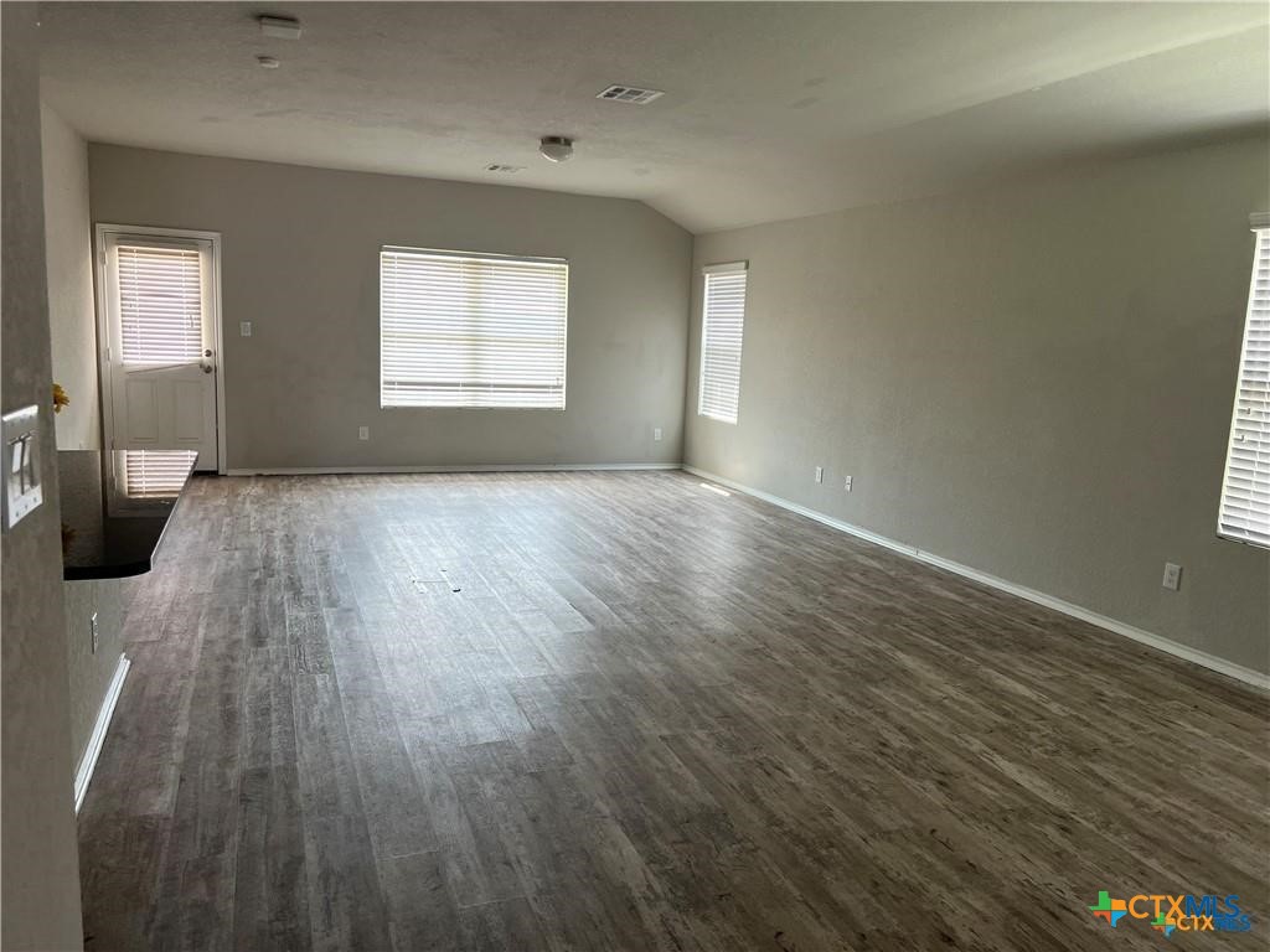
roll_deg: -2.0
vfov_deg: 53.1
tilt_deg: -8.9
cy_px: 476
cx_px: 635
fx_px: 954
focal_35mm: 26
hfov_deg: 67.3
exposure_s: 1/121
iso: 125
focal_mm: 5.7
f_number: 1.5
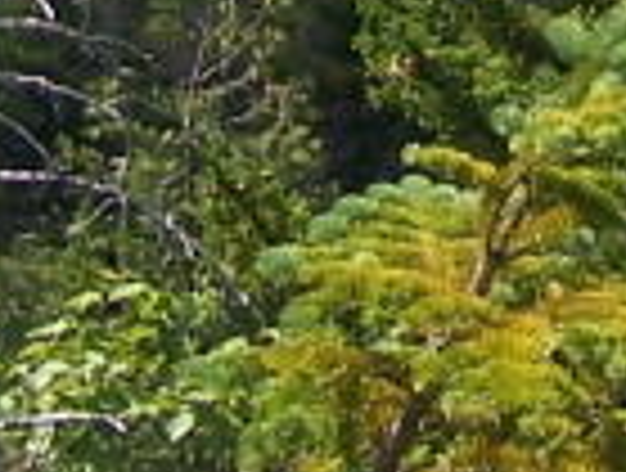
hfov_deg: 7.0
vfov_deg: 5.2
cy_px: -535
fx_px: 5059
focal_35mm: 279
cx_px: 779
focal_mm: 6.3
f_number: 2.8
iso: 80
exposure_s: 1/800
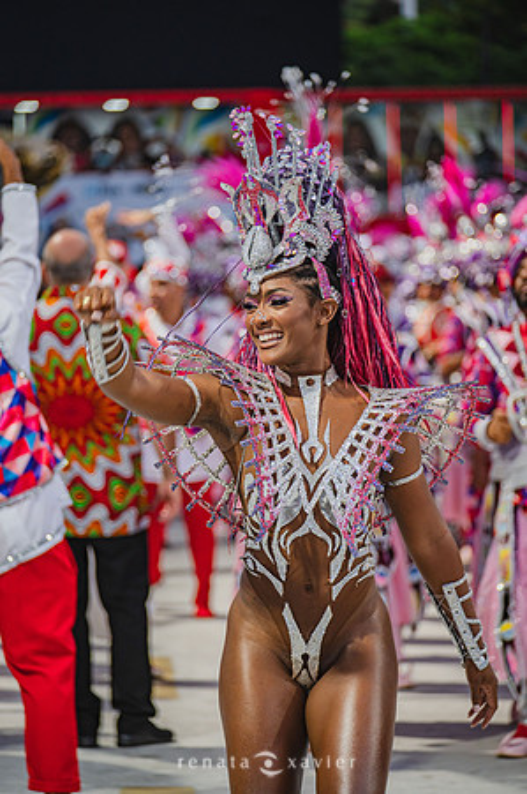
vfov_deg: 10.3
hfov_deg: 6.9
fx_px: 4401
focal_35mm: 200
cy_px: 397
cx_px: 264
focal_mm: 200
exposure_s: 1/250
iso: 800
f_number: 5.3
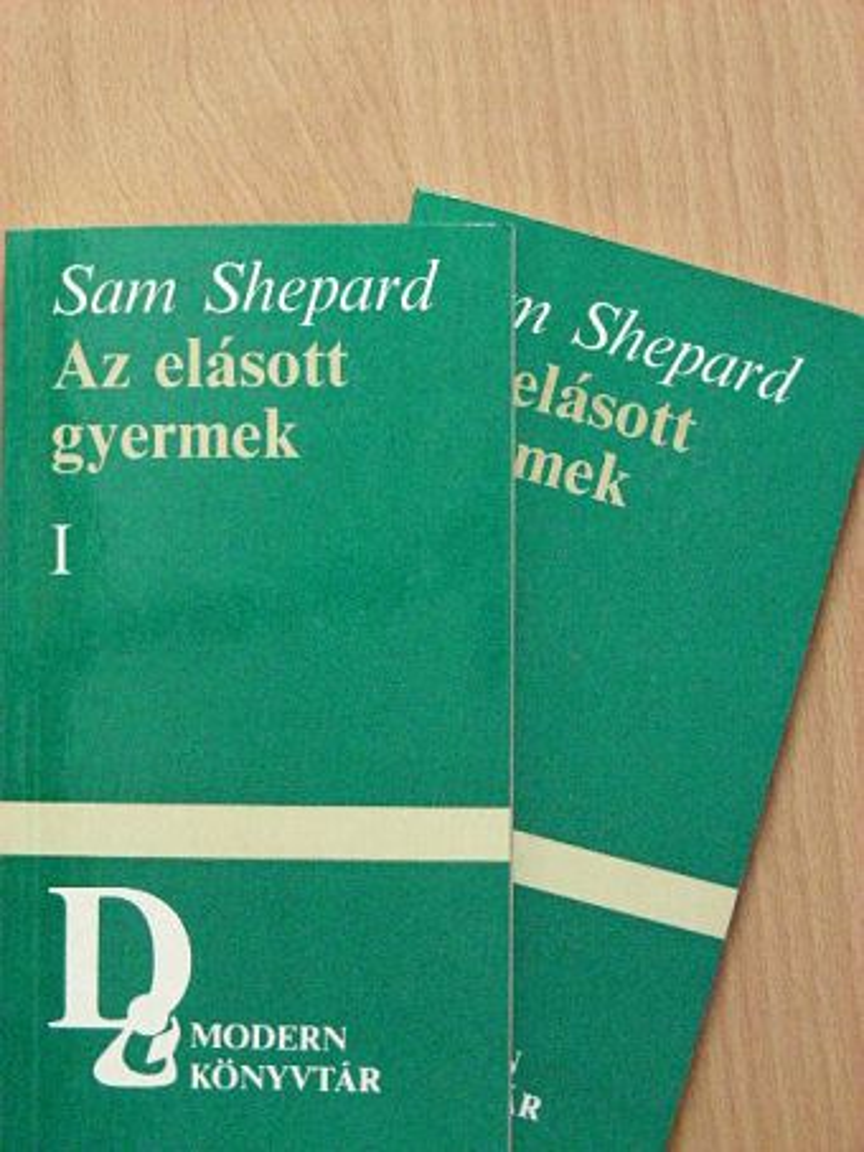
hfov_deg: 18.7
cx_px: 432
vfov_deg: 24.7
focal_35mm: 79
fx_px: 2628
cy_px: 576
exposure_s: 1/177
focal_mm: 13.2
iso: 800
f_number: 4
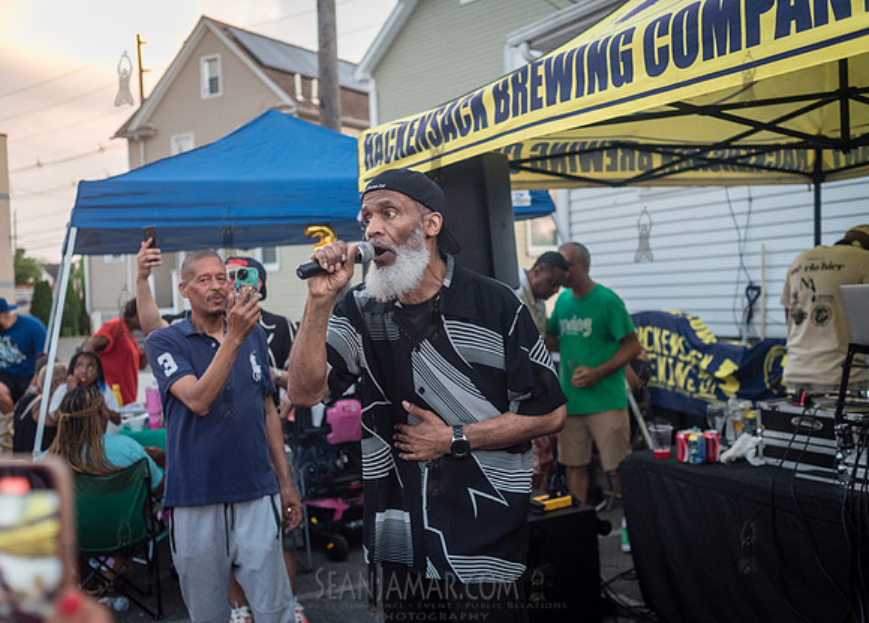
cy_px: 334
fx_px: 989
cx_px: 418
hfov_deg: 47.4
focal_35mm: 40
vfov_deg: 35.0
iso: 1000
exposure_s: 1/250
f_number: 3.2
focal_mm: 35
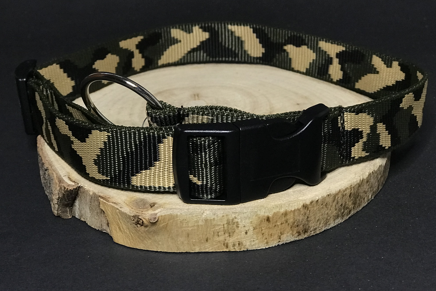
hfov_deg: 33.4
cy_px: 137
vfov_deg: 22.6
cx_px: 217
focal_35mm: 60
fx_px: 727
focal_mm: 6.6
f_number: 2.8
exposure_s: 1/50
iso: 200
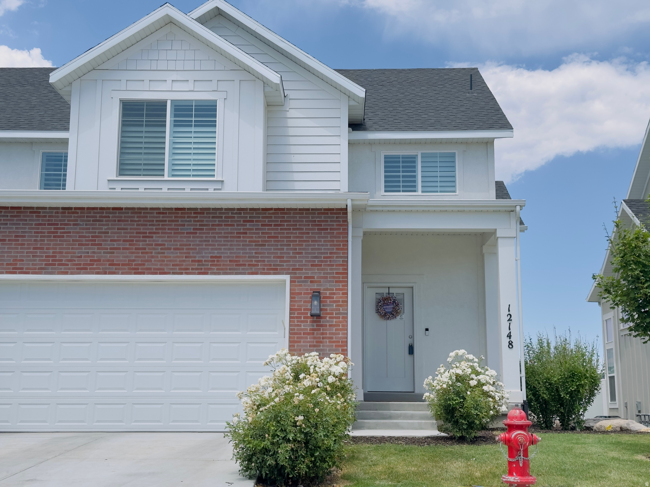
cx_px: 325
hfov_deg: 39.7
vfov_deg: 30.3
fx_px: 901
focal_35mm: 48
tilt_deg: +10.8
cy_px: 244
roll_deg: -0.2
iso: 64
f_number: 1.78
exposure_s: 1/4367
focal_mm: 6.86
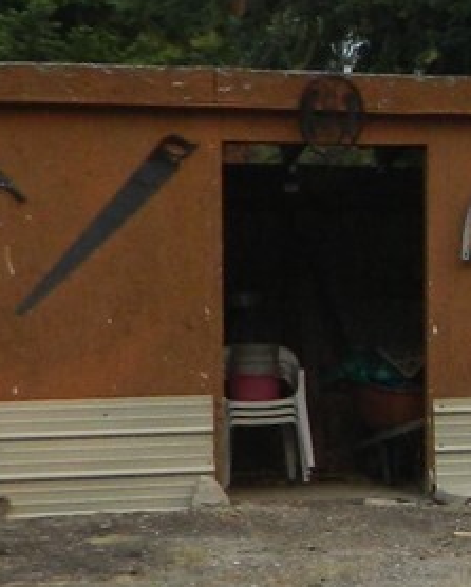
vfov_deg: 11.1
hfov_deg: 7.9
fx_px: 3027
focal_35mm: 174
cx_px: 1299
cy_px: 414
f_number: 3.2
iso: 110
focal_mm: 5.6
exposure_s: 1/400
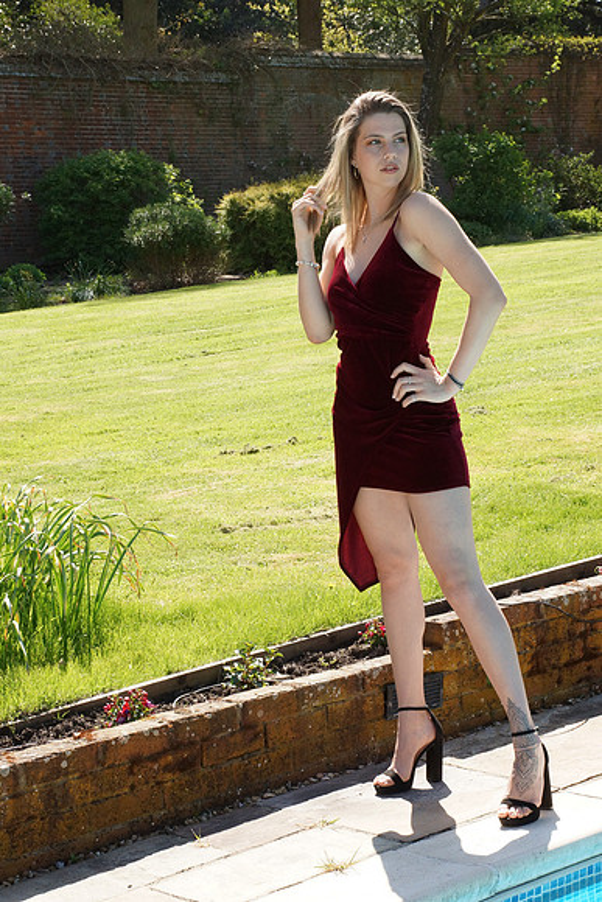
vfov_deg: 27.0
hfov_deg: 18.2
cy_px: 451
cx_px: 301
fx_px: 1880
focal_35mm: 75
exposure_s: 1/320
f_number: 14
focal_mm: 50
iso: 800
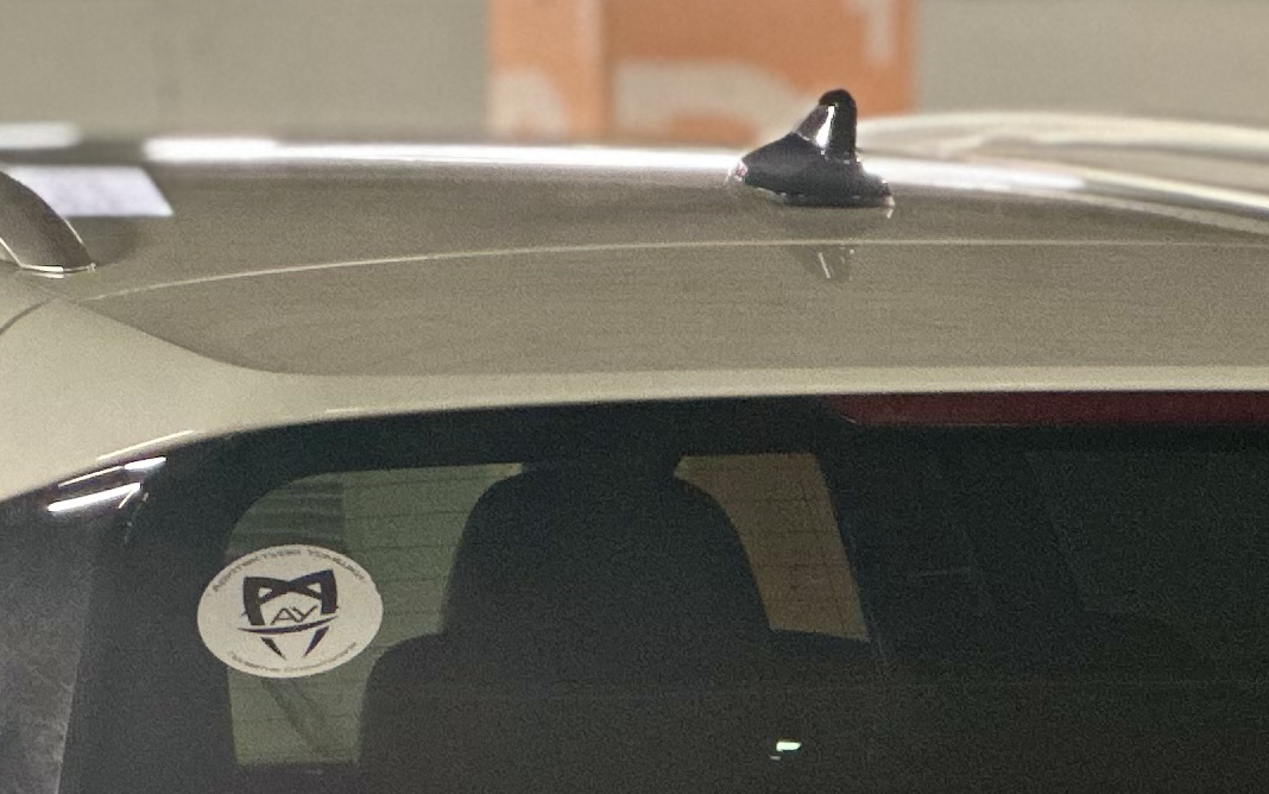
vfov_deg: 4.2
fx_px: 10654
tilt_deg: -5.8
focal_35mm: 308
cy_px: 1583
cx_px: 479
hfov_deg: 6.8
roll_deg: +0.0
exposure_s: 1/33
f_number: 2.8
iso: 320
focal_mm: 9
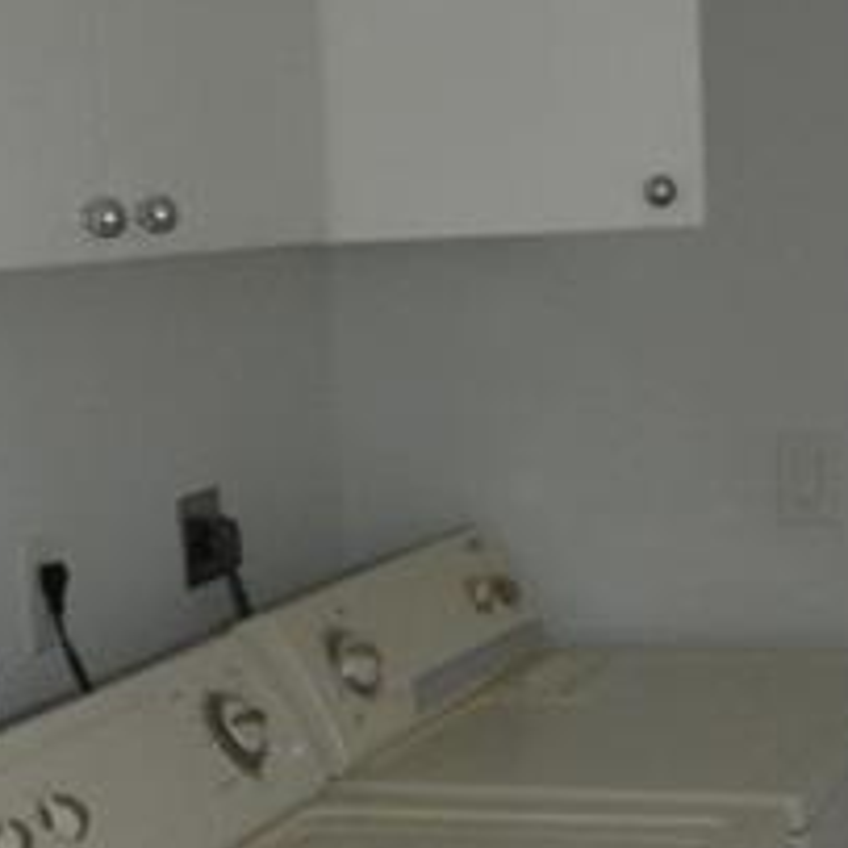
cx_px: 497
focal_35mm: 75
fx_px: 2079
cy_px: 547
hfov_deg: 23.0
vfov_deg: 23.0
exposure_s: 1/60
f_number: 4
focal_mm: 10
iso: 800
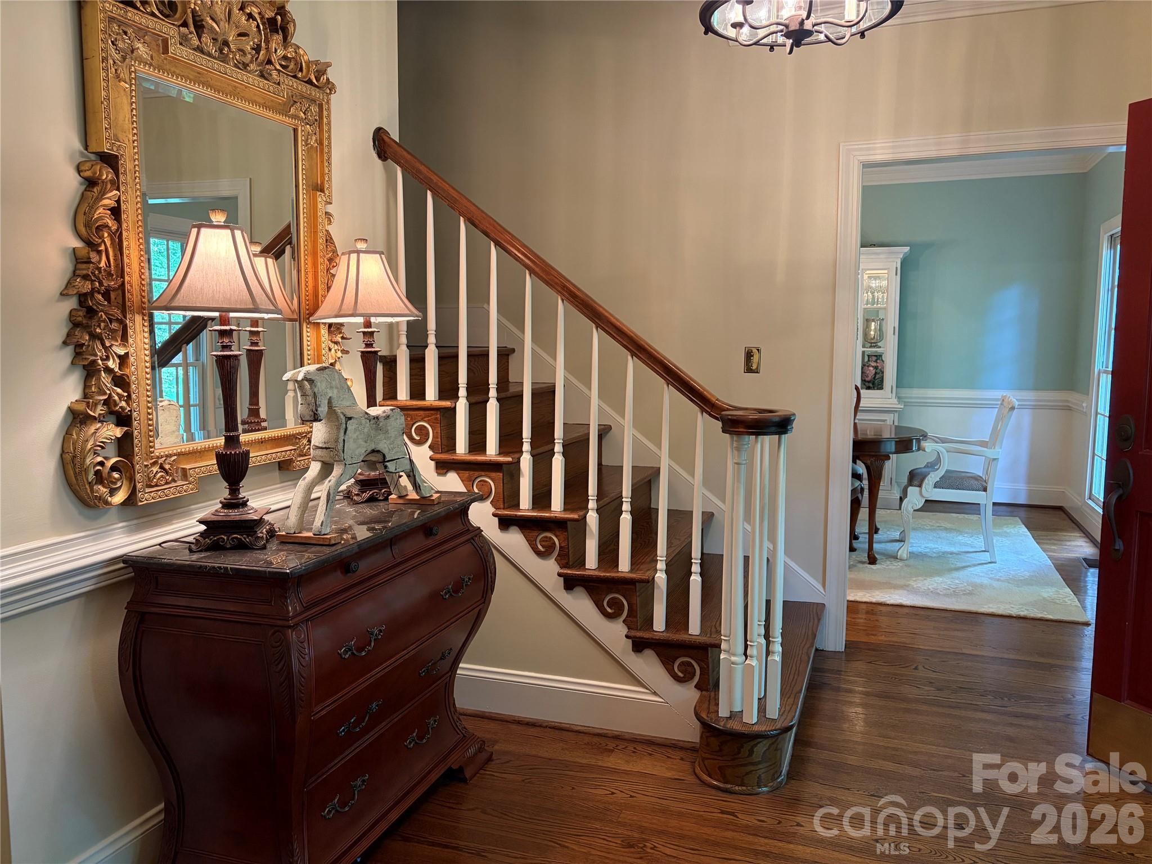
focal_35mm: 26
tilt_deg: -5.5
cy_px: 432
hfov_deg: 67.3
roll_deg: +0.2
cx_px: 576
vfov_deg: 53.1
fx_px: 865
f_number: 1.6
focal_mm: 5.96
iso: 250
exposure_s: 1/60
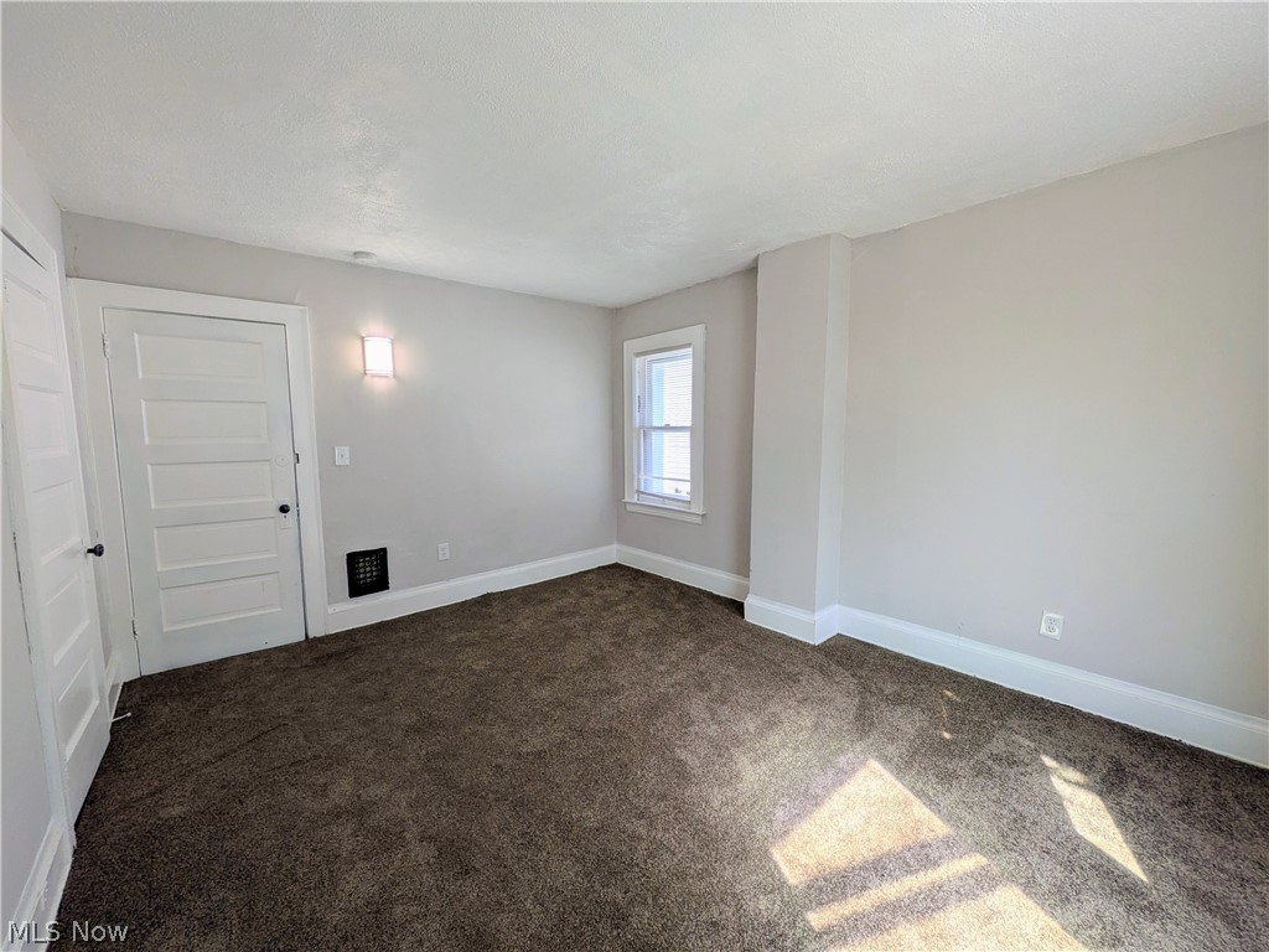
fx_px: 513
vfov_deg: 85.7
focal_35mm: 14
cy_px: 476
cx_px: 634
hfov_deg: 102.1
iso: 50
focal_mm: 1.85
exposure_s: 1/204
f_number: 2.2
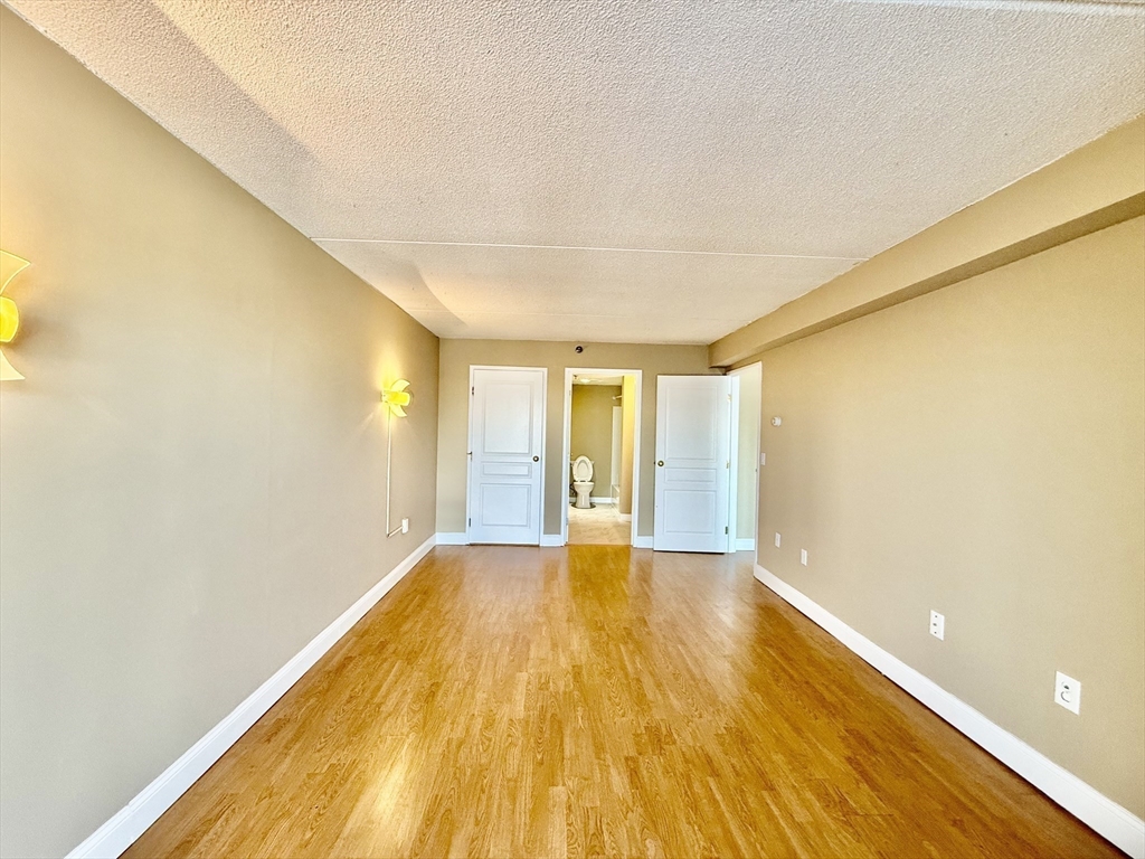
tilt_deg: -0.3
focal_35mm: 14
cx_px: 572
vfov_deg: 85.7
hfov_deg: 102.1
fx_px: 463
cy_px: 430
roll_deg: -1.3
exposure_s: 1/120
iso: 160
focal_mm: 2.22
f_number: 2.2
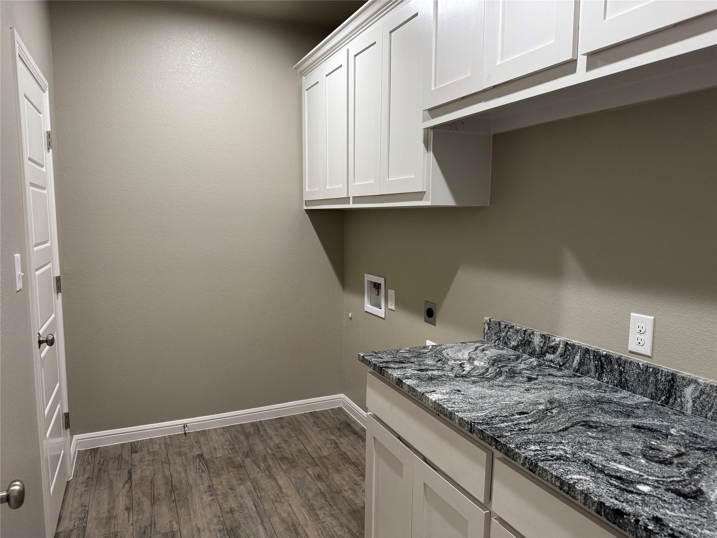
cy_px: 269
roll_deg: -0.5
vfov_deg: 56.8
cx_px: 358
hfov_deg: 71.6
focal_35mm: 24
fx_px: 497
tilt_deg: -7.0
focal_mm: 6.76
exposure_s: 1/60
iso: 200
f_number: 1.78
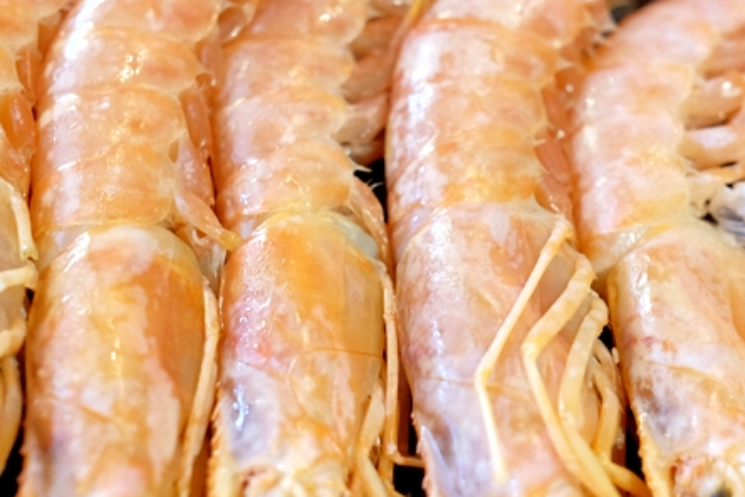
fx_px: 1469
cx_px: 425
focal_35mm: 71
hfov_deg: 28.4
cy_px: 327
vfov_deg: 19.1
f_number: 2.8
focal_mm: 23
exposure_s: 1/60
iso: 2000
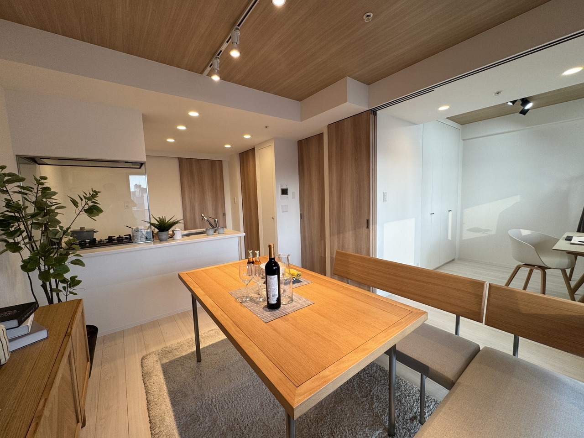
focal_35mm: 14
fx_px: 236
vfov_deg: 85.7
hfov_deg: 102.1
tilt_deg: -5.1
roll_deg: +2.4
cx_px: 292
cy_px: 219
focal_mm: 2.22
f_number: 2.2
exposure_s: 1/100
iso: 80
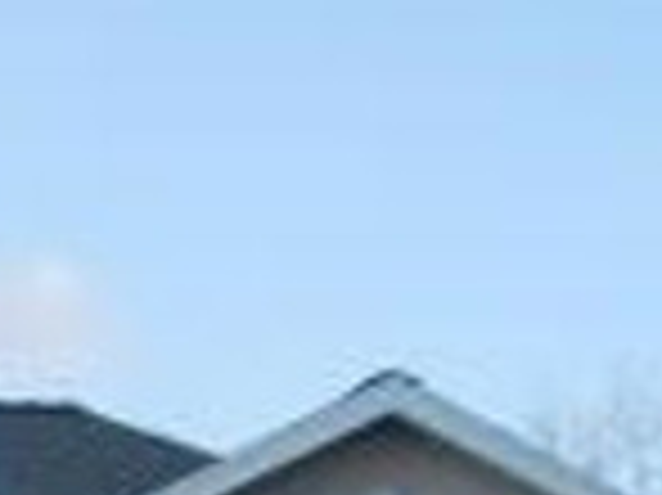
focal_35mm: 299
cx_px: -423
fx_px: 5713
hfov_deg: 6.5
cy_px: 1098
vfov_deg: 4.9
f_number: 3
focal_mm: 7.2
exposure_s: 1/750
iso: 50
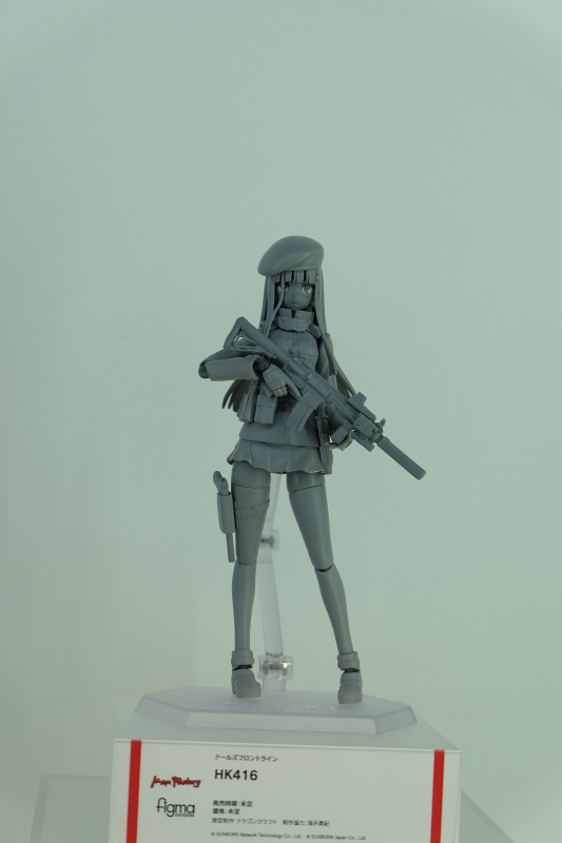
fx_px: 1757
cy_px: 422
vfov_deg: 27.0
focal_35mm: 75
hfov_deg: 18.2
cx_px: 281
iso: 500
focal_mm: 50
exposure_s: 1/125
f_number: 5.6
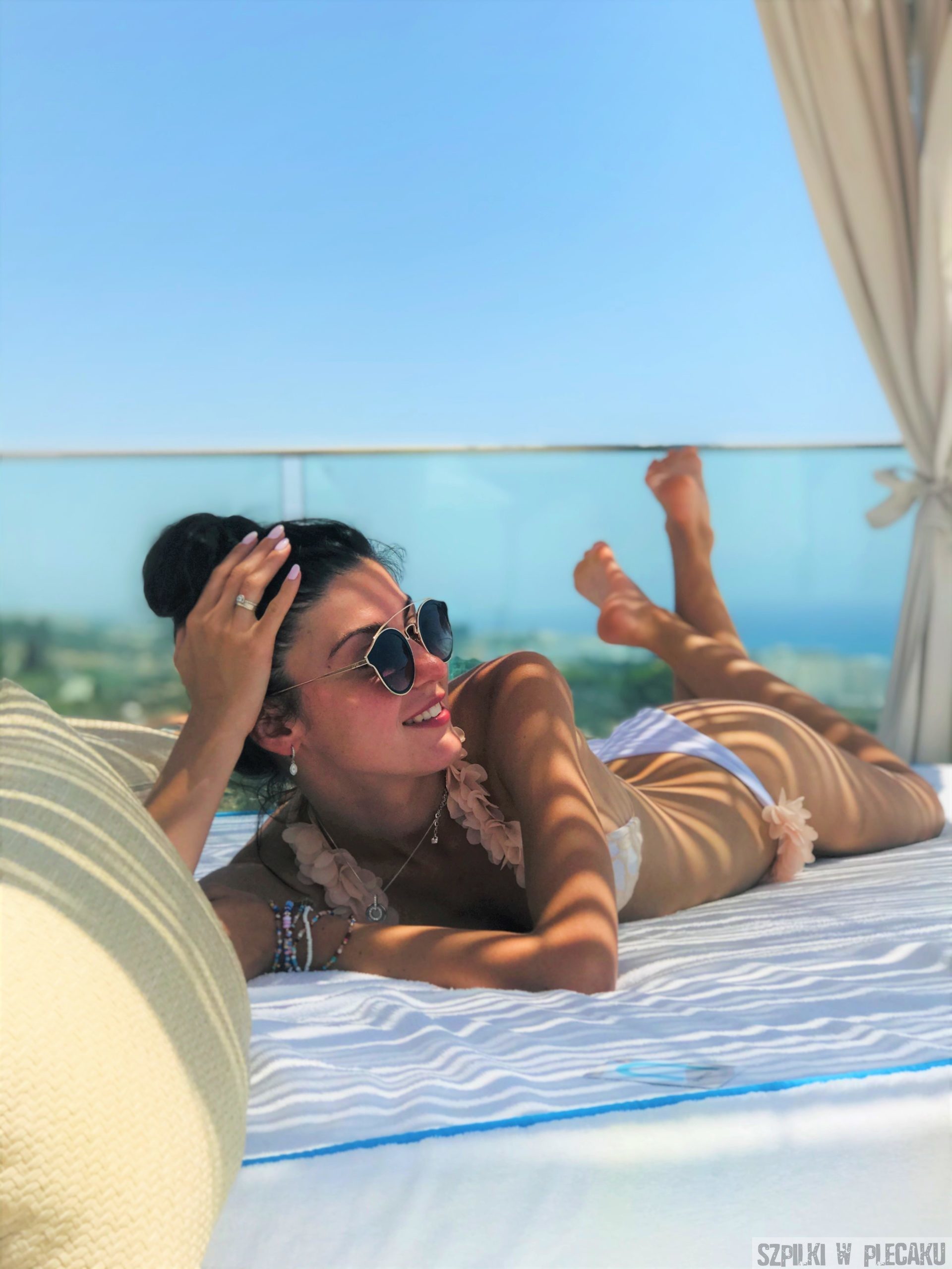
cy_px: 634
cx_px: 476
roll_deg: +2.3
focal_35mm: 57
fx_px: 2090
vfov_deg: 33.8
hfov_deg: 25.7
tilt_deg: -0.7
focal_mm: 6.6
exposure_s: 1/1623
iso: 20
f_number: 2.8
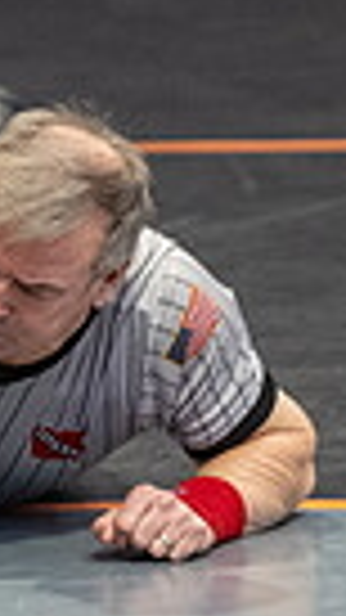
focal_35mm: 787
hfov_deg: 1.5
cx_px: -640
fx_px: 12844
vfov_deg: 2.7
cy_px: 323
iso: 3200
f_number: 2.8
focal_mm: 135
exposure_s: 1/1000
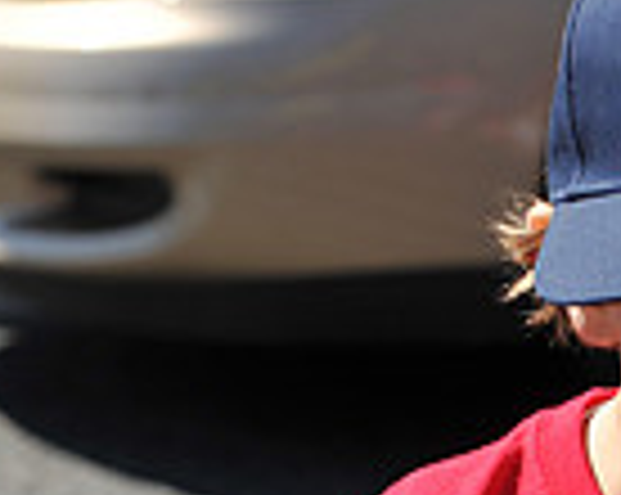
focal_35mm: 276
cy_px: 783
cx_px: 666
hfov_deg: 7.0
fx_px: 5065
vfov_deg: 5.5
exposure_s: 1/800
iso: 200
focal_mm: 70
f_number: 5
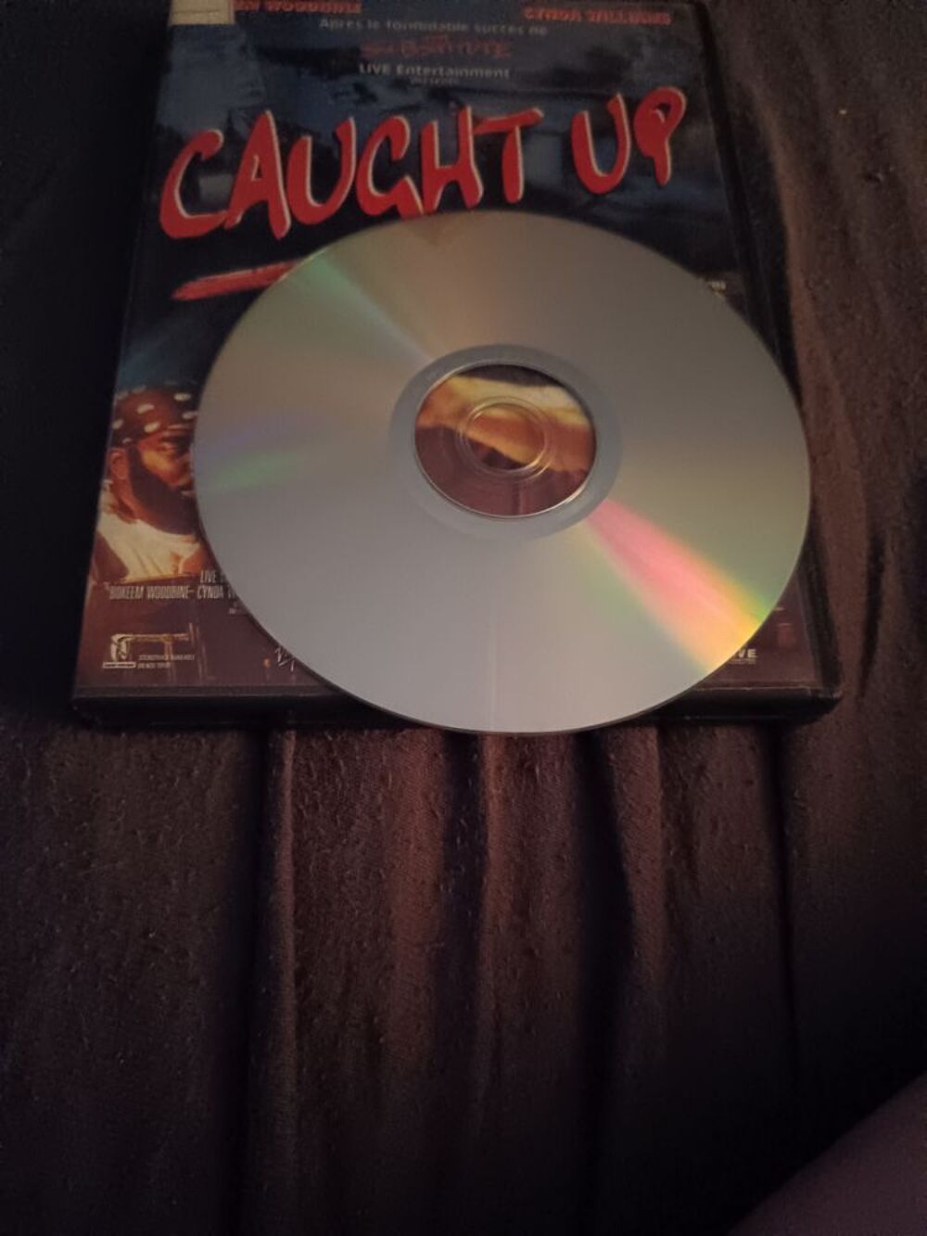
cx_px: 464
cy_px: 618
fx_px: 964
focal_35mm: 27
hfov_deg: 51.4
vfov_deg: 65.3
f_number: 1.9
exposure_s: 1/10
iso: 13277
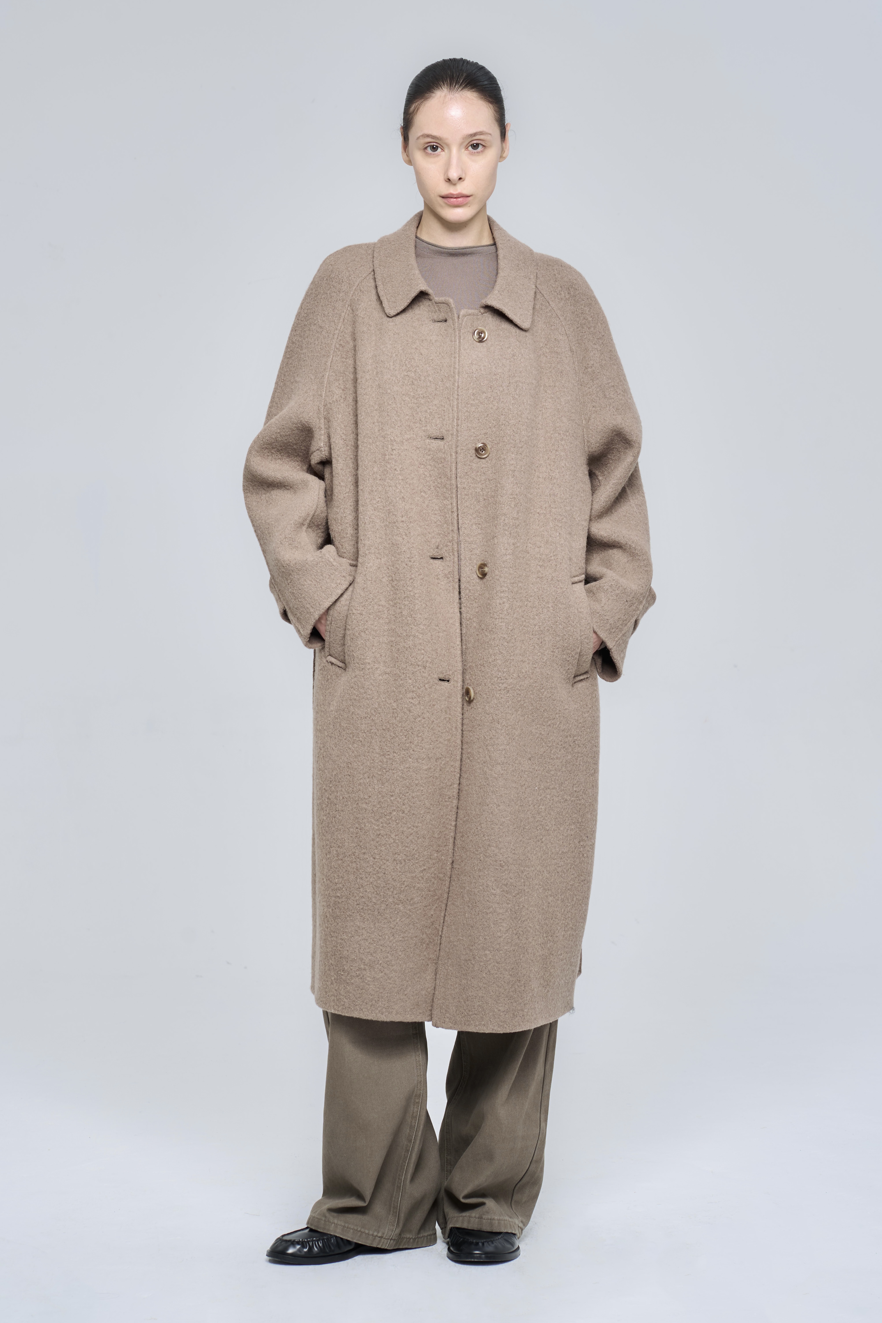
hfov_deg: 16.1
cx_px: 441
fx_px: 3123
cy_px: 662
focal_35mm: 85
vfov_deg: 23.9
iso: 200
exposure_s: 1/125
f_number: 8
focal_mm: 85
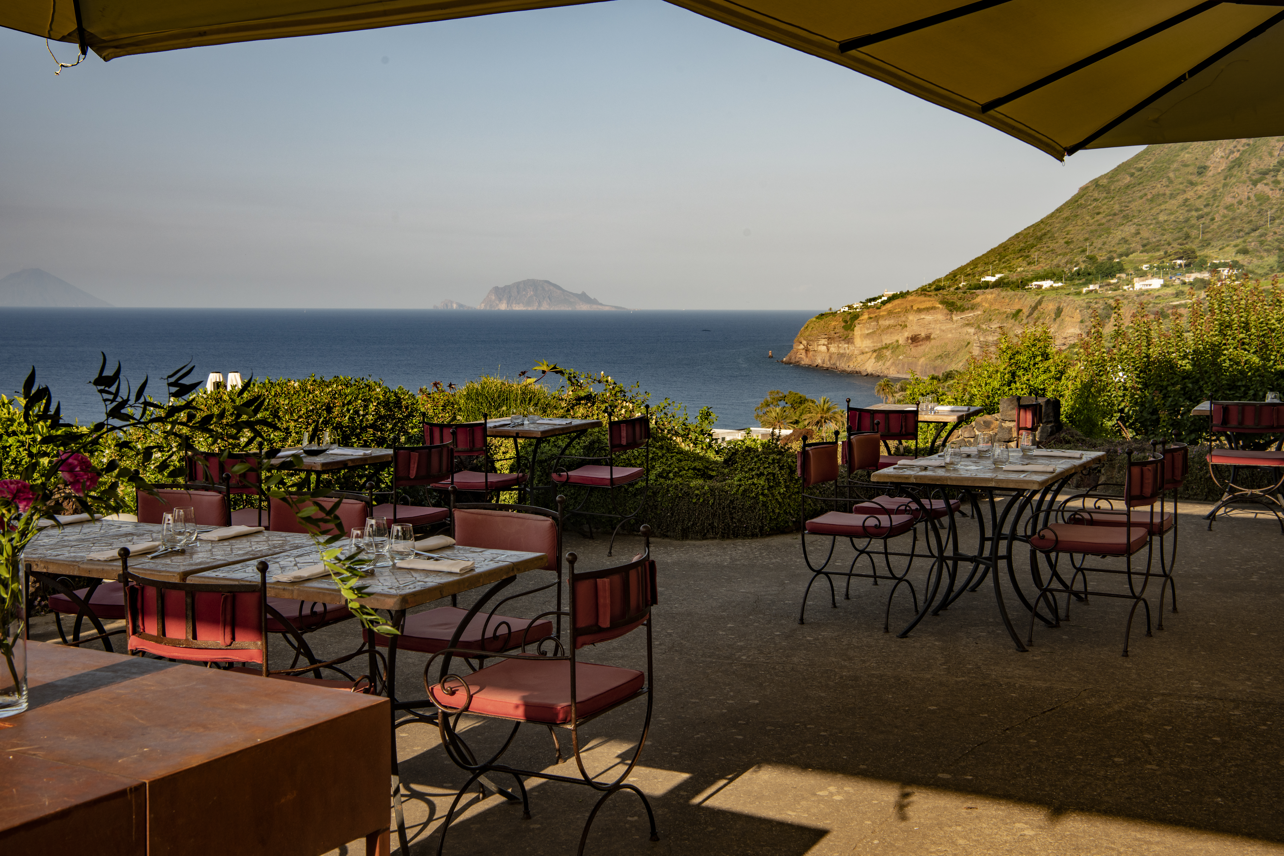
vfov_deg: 30.5
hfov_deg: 44.5
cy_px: 428
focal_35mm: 44
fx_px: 1569
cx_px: 642
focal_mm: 44
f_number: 13
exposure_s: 1/125
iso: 100
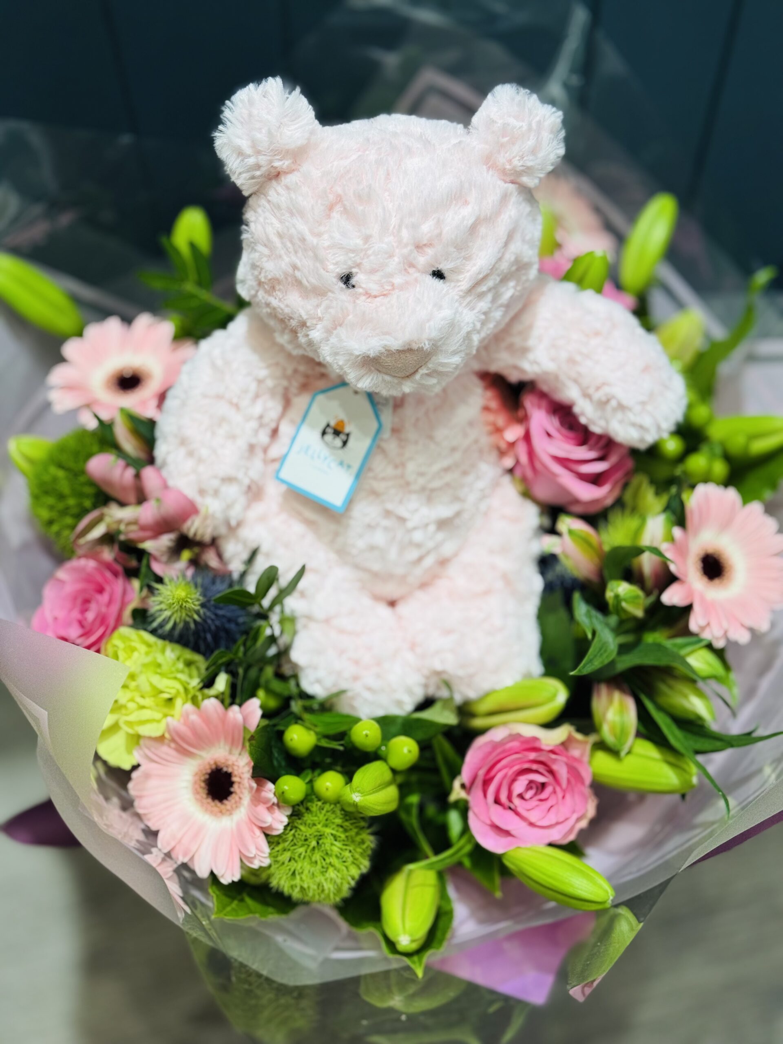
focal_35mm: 48
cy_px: 522
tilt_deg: -60.6
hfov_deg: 30.3
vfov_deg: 39.7
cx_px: 392
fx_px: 1448
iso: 64
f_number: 1.78
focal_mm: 6.76
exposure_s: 1/288
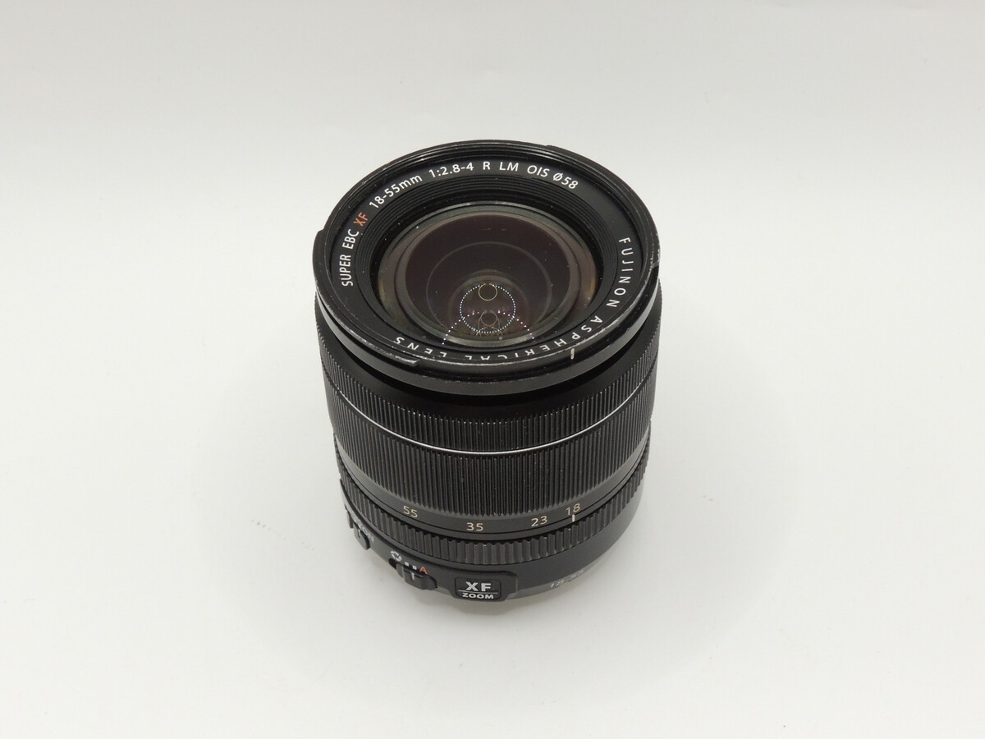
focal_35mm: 55
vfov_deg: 26.6
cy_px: 370
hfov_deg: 34.9
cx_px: 492
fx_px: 1565
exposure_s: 1/40
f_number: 5.2
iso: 400
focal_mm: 9.8
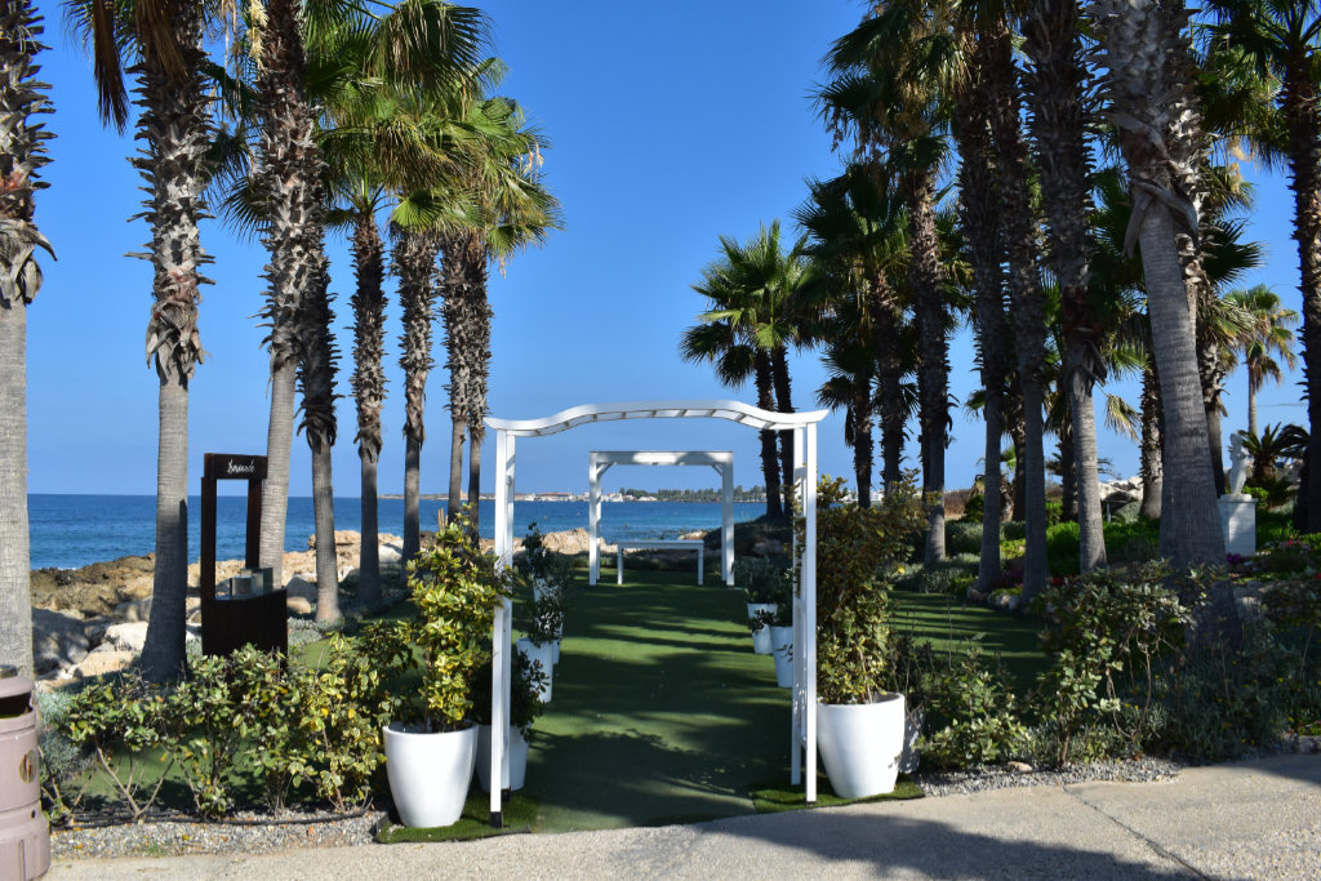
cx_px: 660
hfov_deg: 61.9
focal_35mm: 30
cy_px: 440
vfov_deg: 43.6
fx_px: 1101
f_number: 11
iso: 280
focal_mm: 20
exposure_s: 1/500
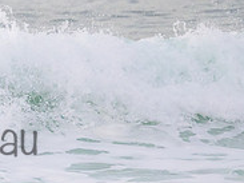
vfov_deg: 0.8
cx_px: -104
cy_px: 124
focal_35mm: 1828
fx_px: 12877
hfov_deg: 1.1
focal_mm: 400
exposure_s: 1/2500
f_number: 5.6
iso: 500
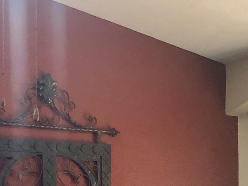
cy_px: 235
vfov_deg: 12.2
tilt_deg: +1.7
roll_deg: +0.2
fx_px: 845
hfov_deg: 16.5
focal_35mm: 118
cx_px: 215
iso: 32
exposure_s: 1/30
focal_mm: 4
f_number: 1.8
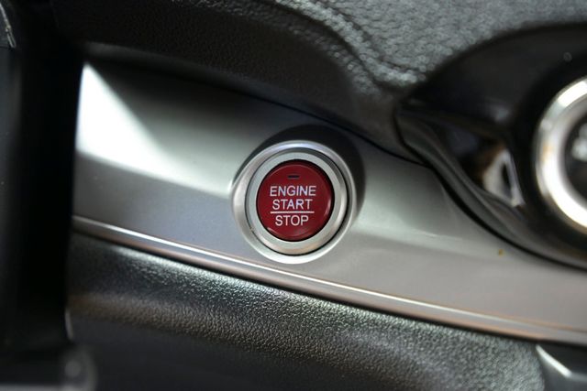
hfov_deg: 27.0
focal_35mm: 75
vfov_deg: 18.2
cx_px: 294
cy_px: 196
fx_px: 1223
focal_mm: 75
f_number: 4
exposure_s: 1/80
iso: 2000
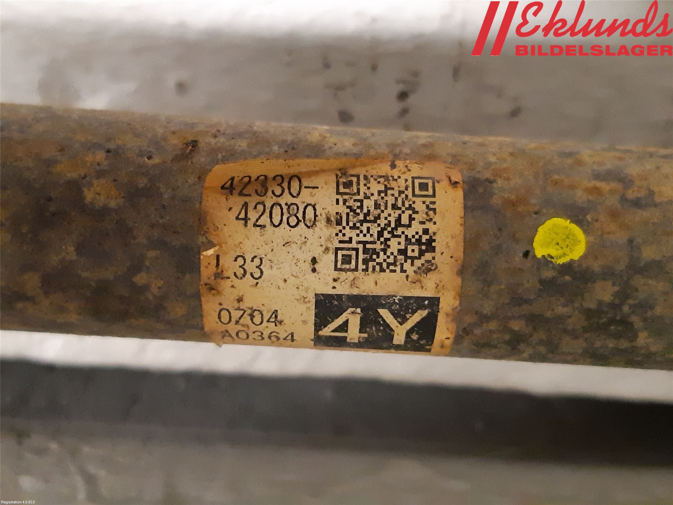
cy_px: 252
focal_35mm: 26
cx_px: 336
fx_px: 505
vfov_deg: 53.1
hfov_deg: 67.3
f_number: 1.7
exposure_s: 1/25
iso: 500
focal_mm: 3.93
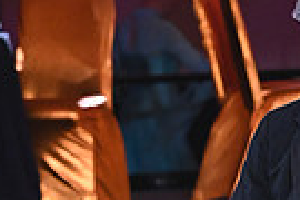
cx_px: 343
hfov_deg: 3.9
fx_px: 4383
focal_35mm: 526
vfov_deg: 2.6
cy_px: 358
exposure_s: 1/400
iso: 5000
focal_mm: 122
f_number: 5.6
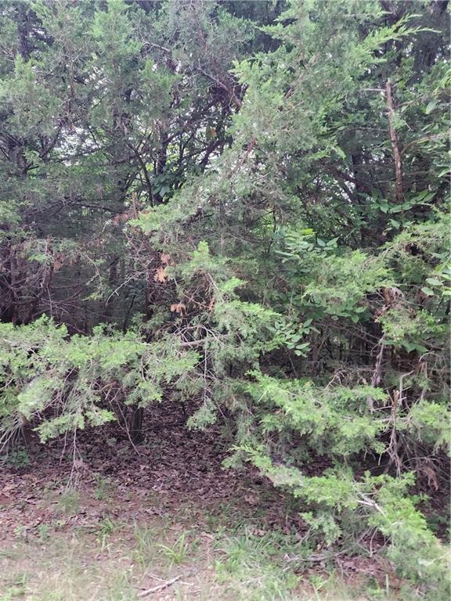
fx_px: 400
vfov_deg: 73.9
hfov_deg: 58.9
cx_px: 226
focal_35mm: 23
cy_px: 300
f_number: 1.8
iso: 800
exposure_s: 1/60
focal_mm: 5.54
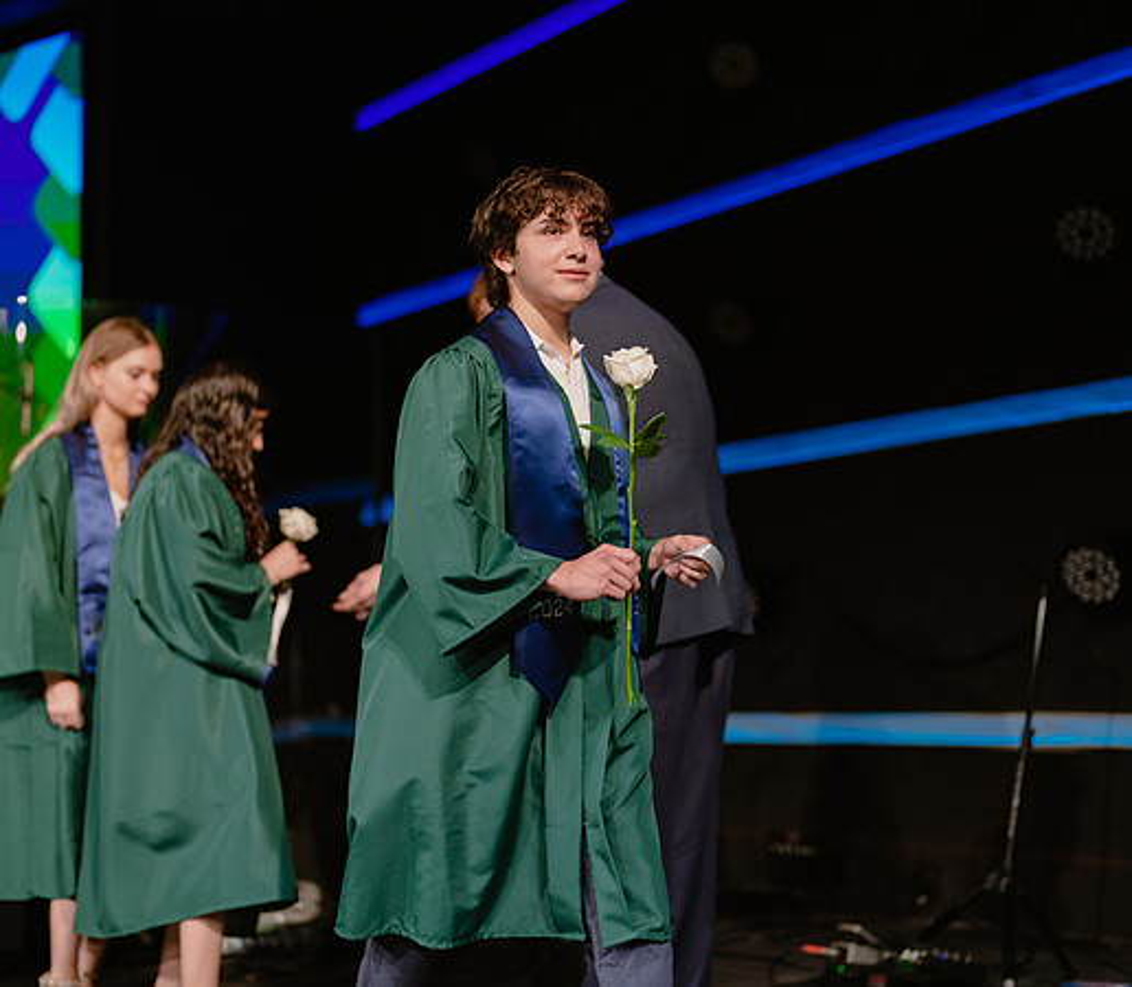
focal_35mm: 60
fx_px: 2068
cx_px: 566
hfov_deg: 30.6
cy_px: 494
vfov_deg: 26.9
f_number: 1.2
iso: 640
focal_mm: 50
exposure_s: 1/320
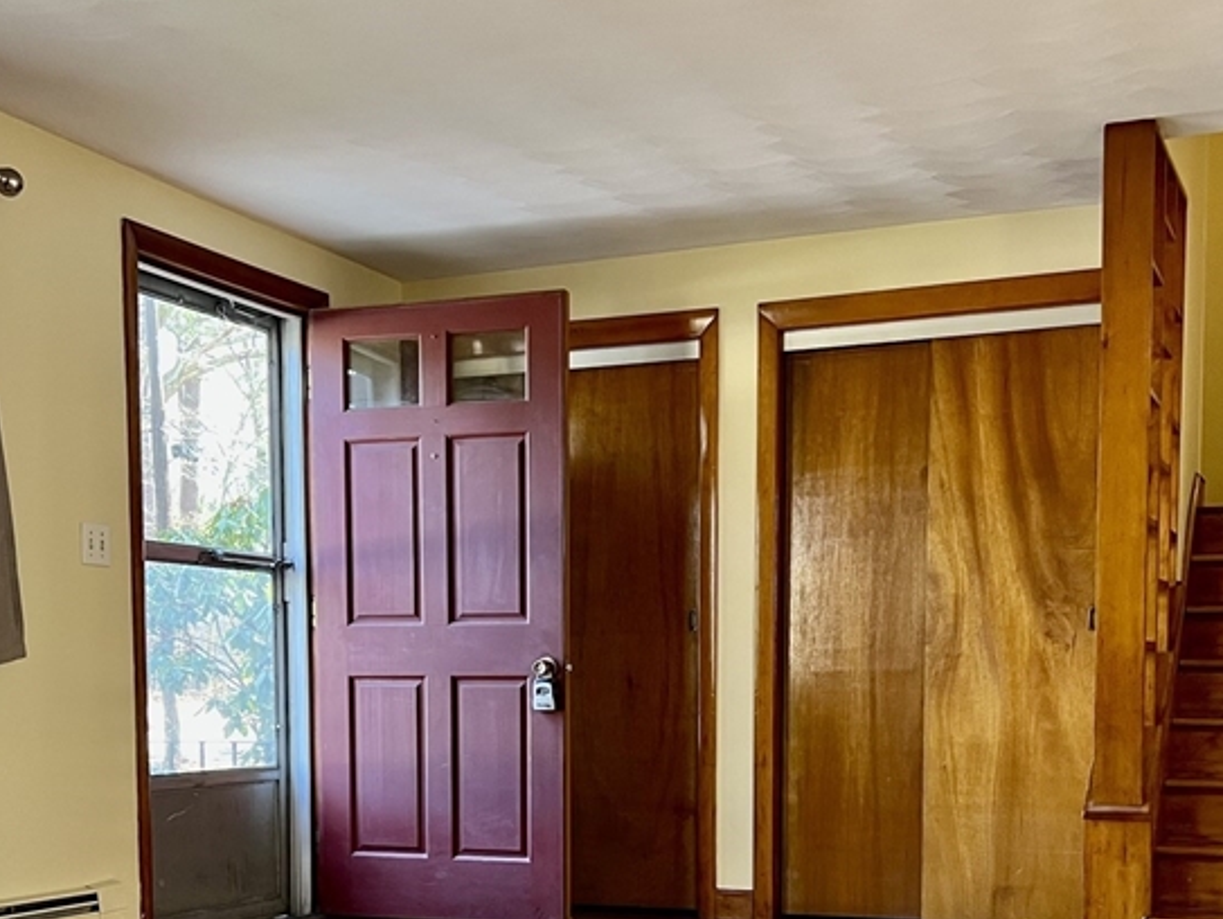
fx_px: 1732
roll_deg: +0.7
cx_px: 583
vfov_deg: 28.6
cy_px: 822
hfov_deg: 38.9
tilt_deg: -4.2
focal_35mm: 49
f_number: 1.5
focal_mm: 5.7
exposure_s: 1/60
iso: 160
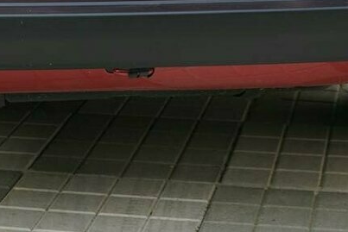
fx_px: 1238
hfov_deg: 16.0
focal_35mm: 128
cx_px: 123
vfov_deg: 10.4
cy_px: -112
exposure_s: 1/160
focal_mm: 43
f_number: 4.5
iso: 160
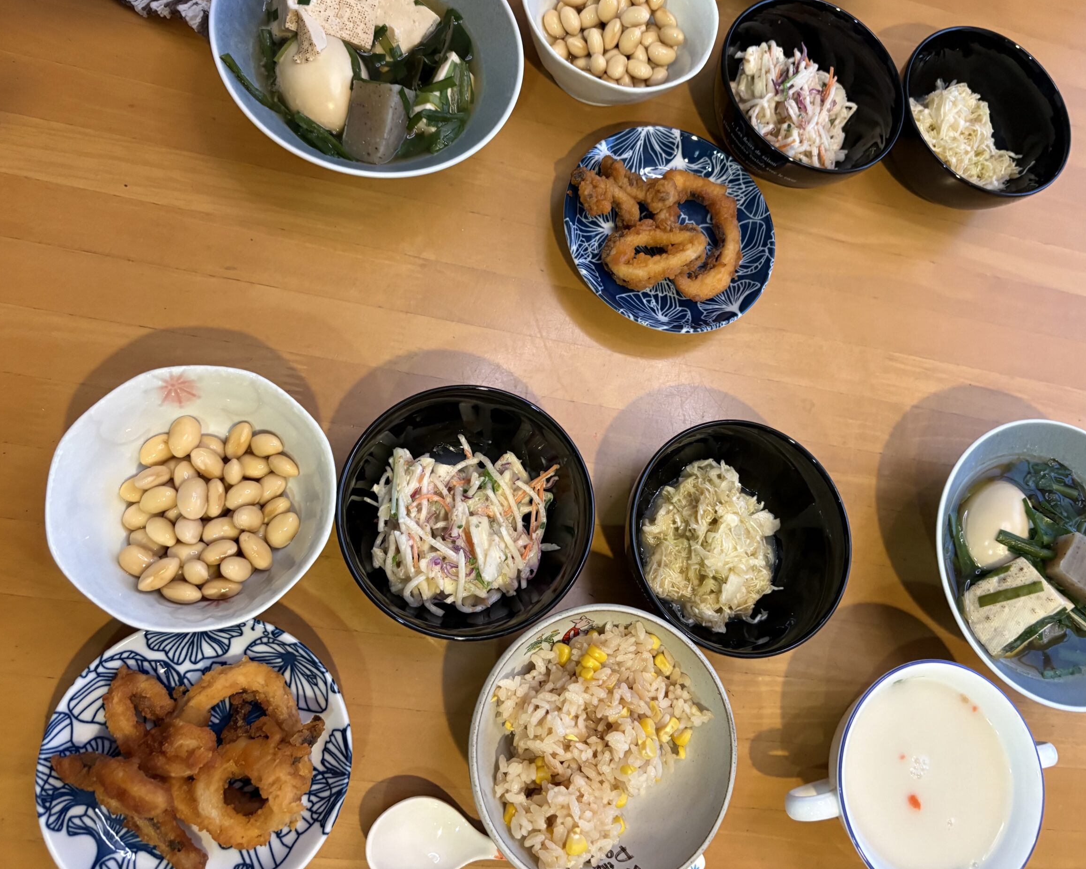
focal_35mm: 28
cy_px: 422
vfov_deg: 51.5
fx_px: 900
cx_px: 581
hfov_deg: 62.1
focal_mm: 5.96
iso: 320
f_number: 1.6
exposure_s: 1/60
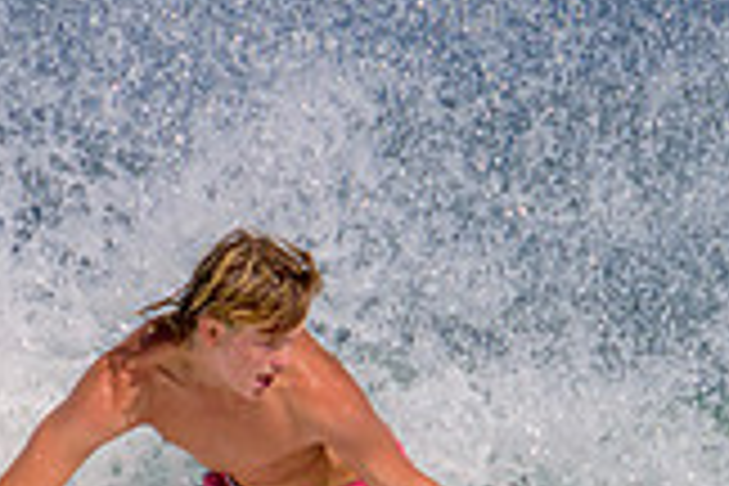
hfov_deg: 0.7
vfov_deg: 0.5
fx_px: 57850
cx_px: 382
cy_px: 682
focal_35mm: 2857
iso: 450
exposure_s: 1/2000
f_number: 11
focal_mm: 800
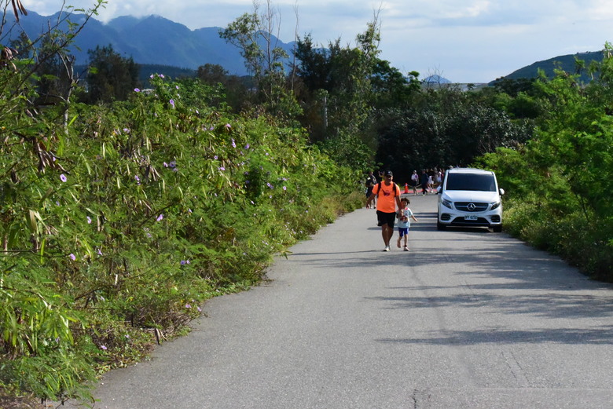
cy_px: 204
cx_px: 306
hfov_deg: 20.8
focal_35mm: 98
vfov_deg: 14.0
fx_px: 1670
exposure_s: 1/4000
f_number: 22
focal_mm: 98
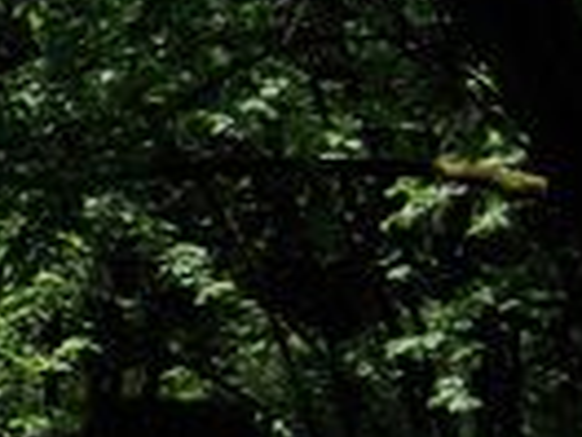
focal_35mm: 154
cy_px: 358
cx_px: -1003
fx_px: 2589
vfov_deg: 9.6
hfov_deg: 10.3
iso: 100
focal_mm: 5
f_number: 5.4
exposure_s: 1/160
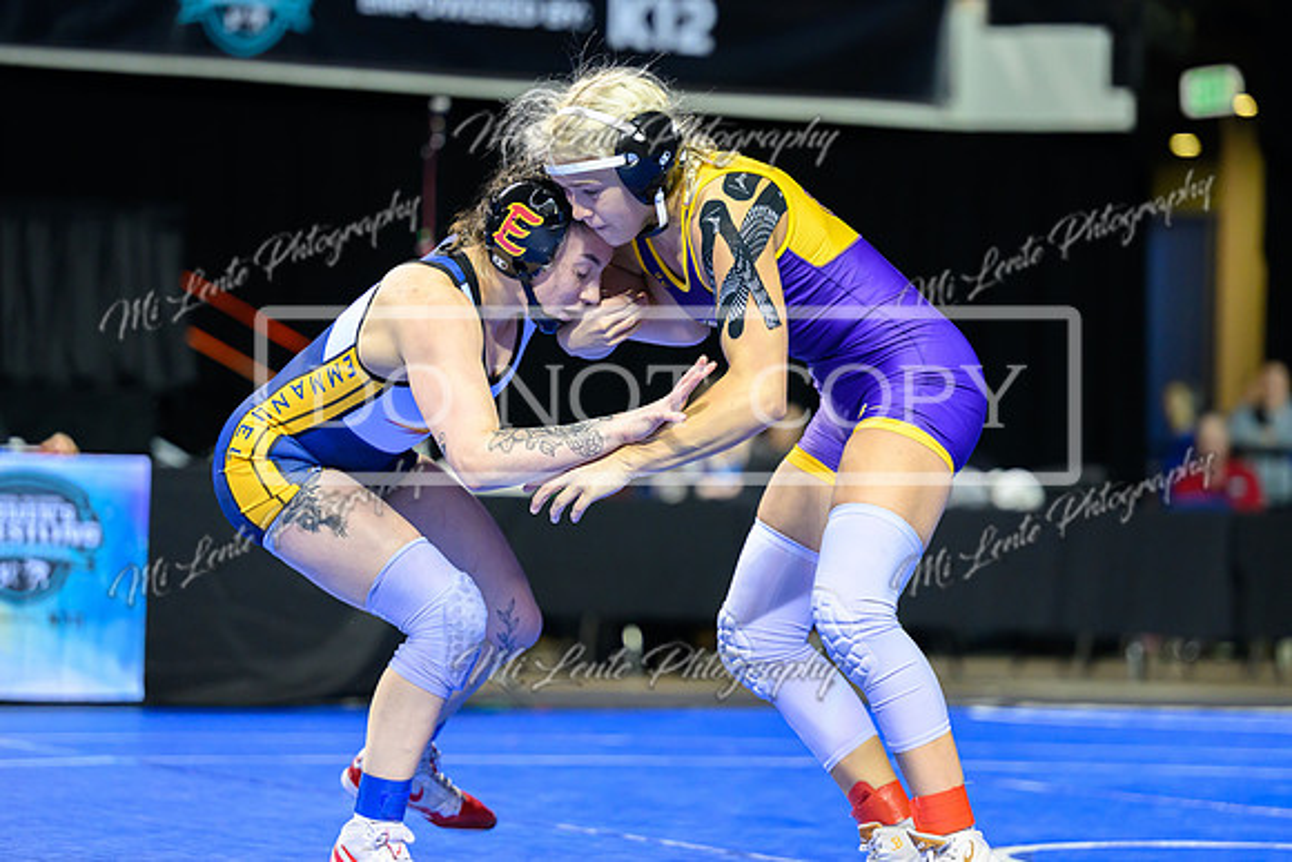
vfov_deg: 10.0
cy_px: 404
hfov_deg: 14.9
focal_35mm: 138
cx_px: 633
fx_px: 4938
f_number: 2.8
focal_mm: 125
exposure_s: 1/800
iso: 3200
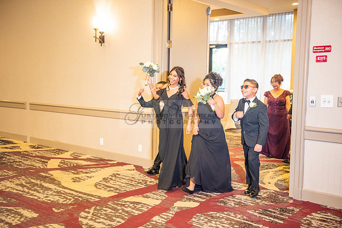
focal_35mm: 42
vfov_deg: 31.9
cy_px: 114
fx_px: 399
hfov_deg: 46.4
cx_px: 171
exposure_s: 1/80
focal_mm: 42
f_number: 2.8
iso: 1600
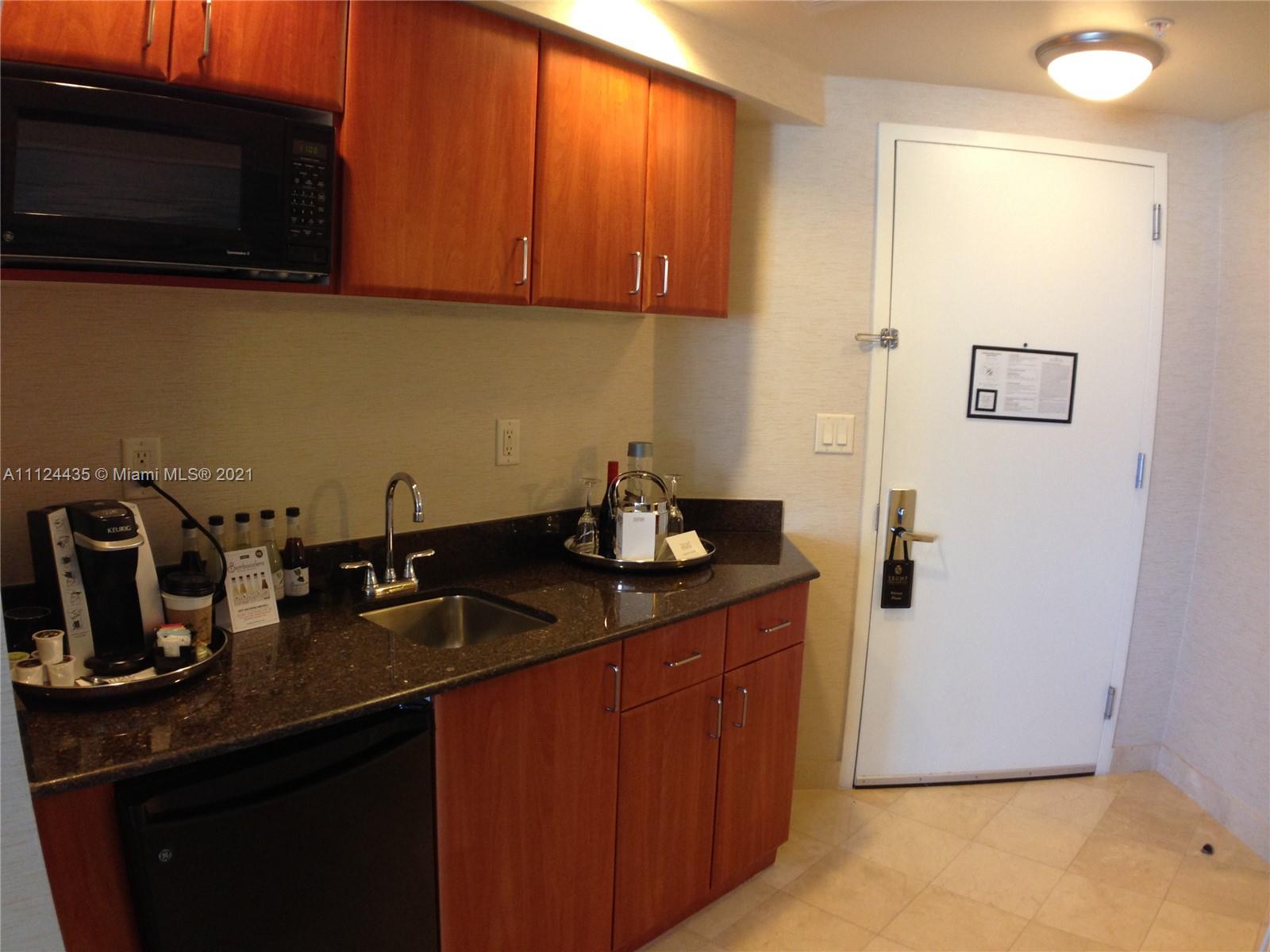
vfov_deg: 42.9
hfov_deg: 55.4
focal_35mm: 33
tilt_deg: -7.0
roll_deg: -1.4
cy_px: 476
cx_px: 635
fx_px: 1211
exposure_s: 1/20
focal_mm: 4.12
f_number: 2.4
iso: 100
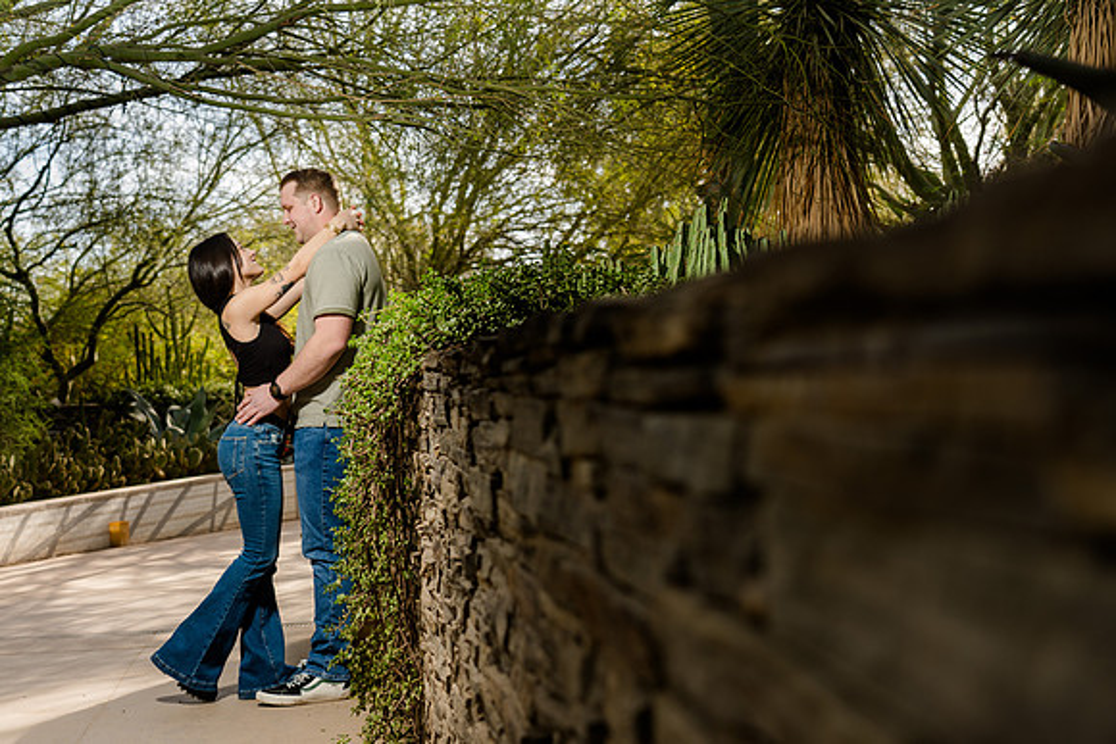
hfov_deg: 44.5
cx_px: 558
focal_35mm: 44
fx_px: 1364
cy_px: 372
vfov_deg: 30.5
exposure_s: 1/125
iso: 50
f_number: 4
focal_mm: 44
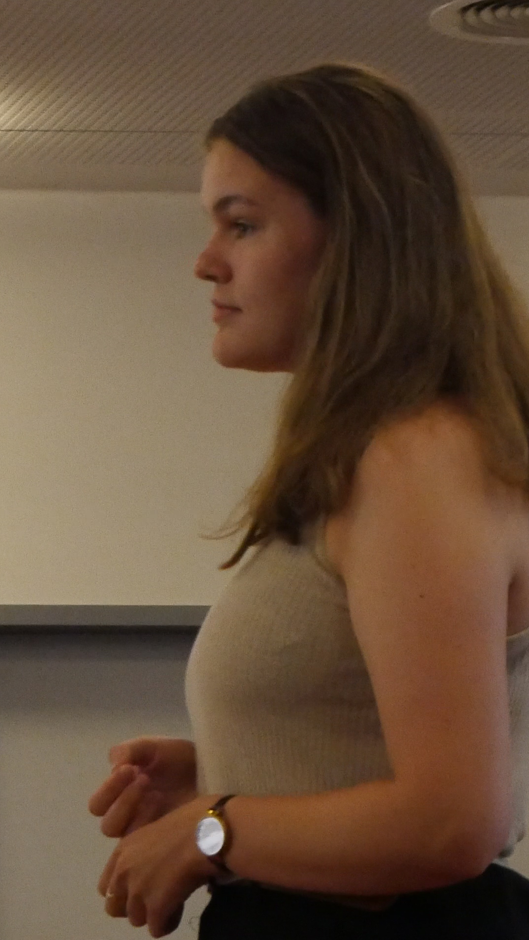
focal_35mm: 256
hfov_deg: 4.7
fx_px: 6382
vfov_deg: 8.4
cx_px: 111
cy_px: 518
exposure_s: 1/100
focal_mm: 49
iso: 3200
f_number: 5.6
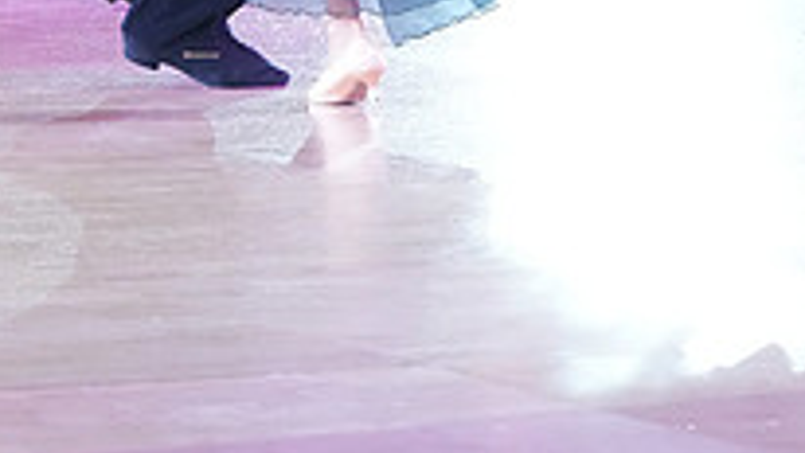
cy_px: -402
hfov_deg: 6.3
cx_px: 303
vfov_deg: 3.5
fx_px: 7259
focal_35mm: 340
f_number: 4
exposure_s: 1/400
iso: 4000
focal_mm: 115
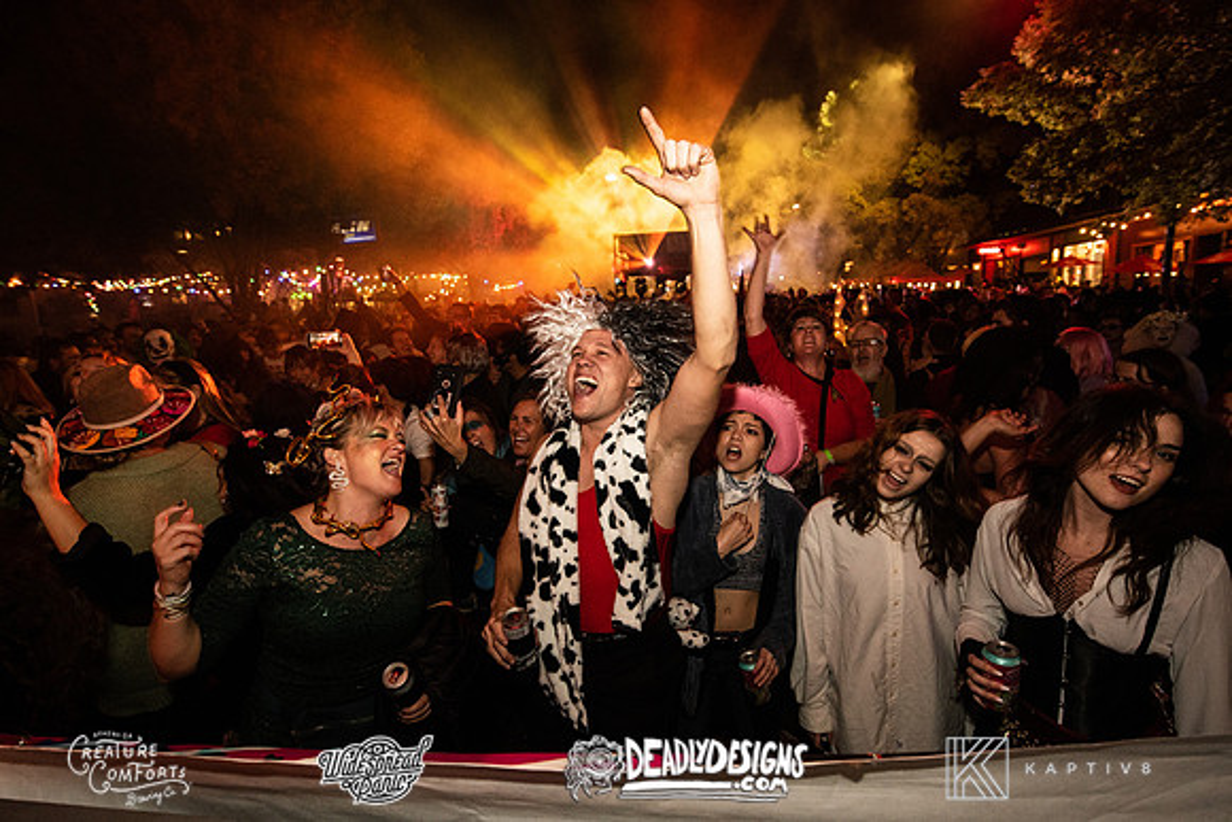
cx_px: 616
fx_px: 558
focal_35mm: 16
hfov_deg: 95.6
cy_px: 411
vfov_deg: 72.7
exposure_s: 1/100
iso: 2000
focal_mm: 14
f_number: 3.5
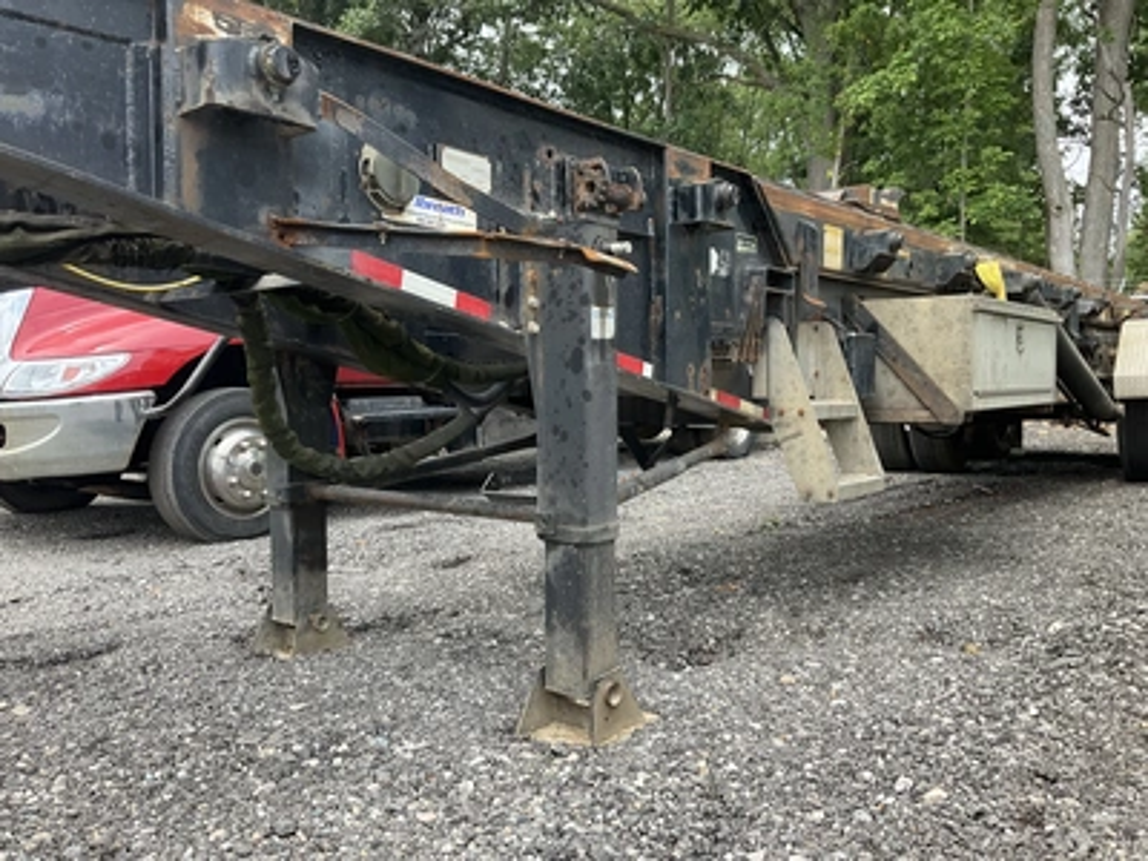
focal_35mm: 29
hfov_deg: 61.7
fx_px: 962
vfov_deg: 48.2
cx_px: 574
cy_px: 430
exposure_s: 1/386
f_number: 1.8
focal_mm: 3
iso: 25
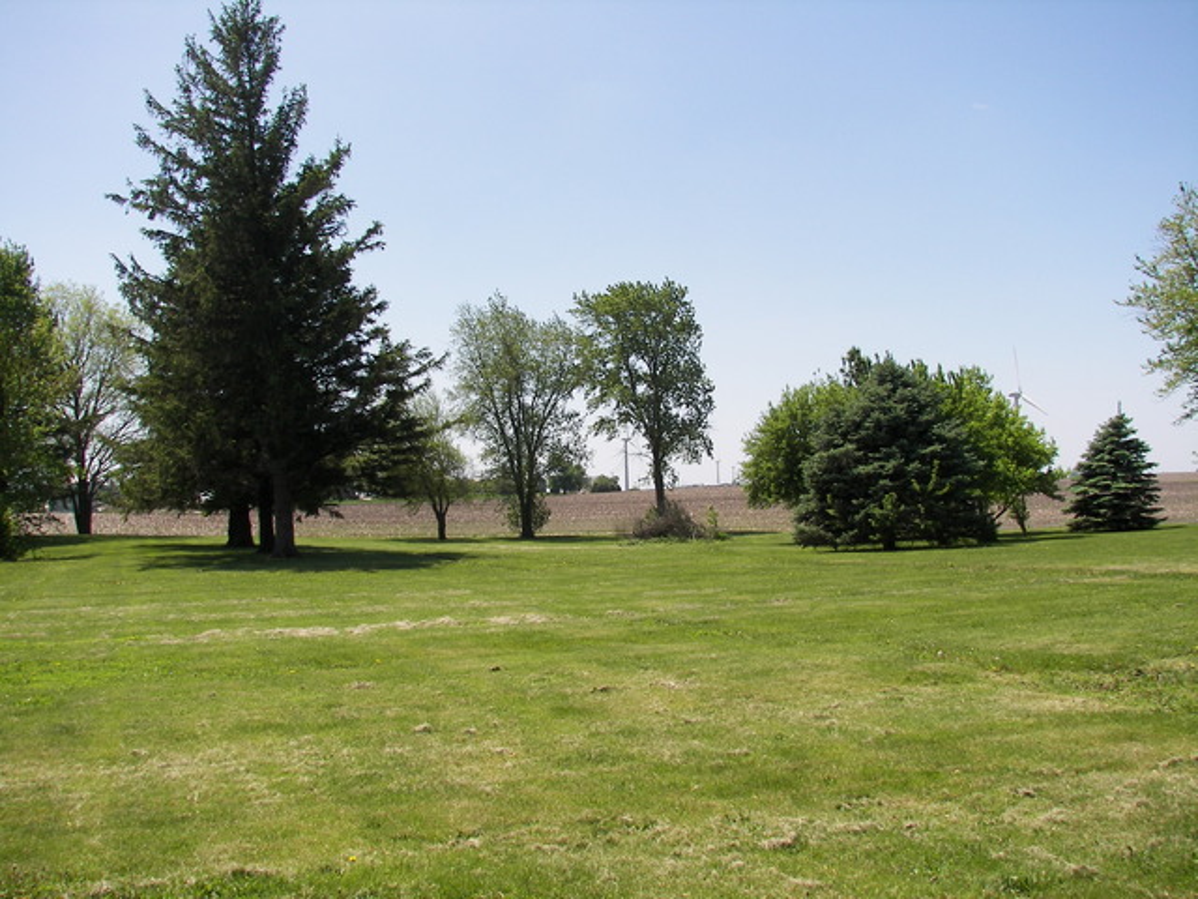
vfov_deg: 39.7
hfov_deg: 51.4
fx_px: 1246
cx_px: 599
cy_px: 450
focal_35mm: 36
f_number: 4
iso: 50
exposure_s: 1/500
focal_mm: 6
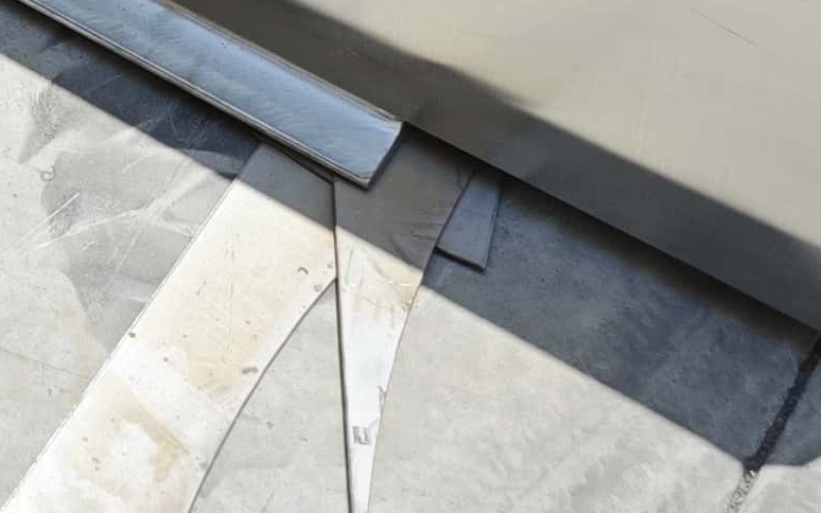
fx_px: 2887
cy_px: -683
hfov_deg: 14.8
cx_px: -497
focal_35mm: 129
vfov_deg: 9.2
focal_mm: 5.43
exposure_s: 1/1748
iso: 50
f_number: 1.8
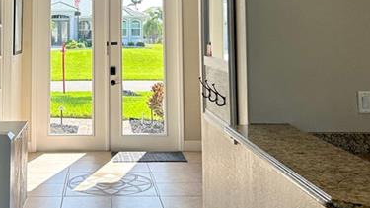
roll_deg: -0.3
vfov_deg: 19.9
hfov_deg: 35.5
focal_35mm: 58
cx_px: 111
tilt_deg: +3.9
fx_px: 569
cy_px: -14
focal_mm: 5.7
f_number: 1.5
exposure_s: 1/658
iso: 50
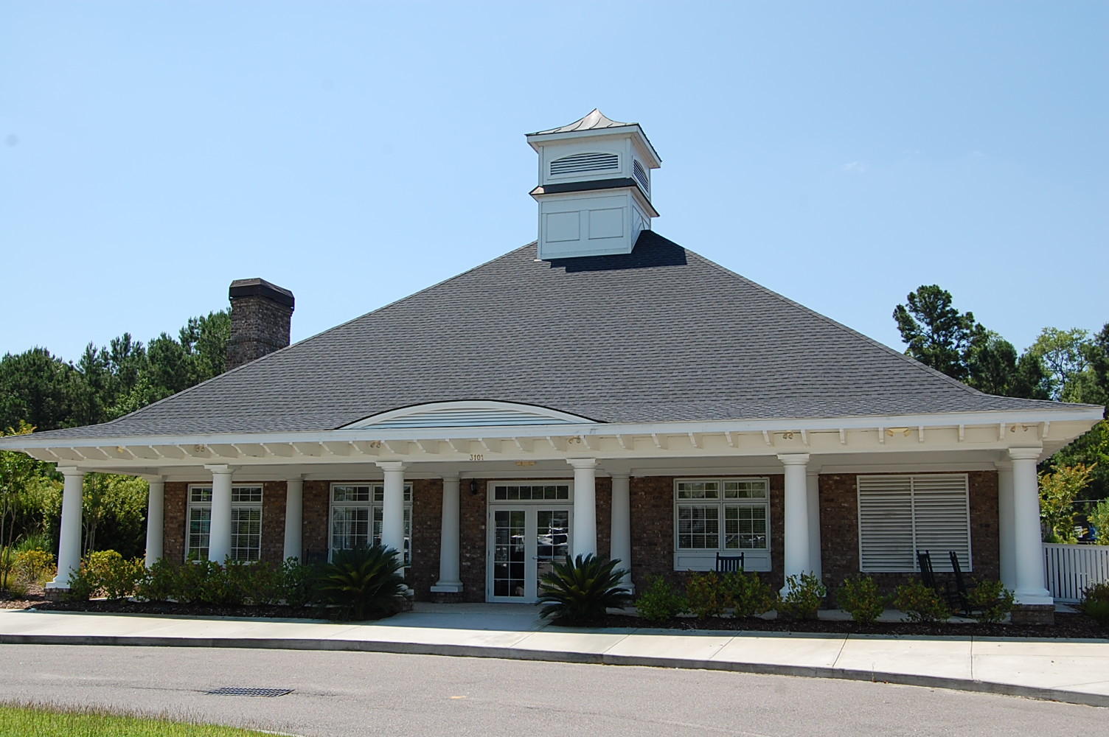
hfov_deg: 53.2
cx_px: 554
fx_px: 1108
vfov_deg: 36.8
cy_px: 368
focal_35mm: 36
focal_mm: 24
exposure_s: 1/320
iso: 200
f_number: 9
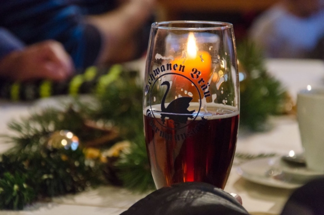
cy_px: 108
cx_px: 162
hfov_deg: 13.1
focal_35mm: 158
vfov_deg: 8.7
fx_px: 1415
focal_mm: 105
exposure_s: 1/40
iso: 1250
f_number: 5.6
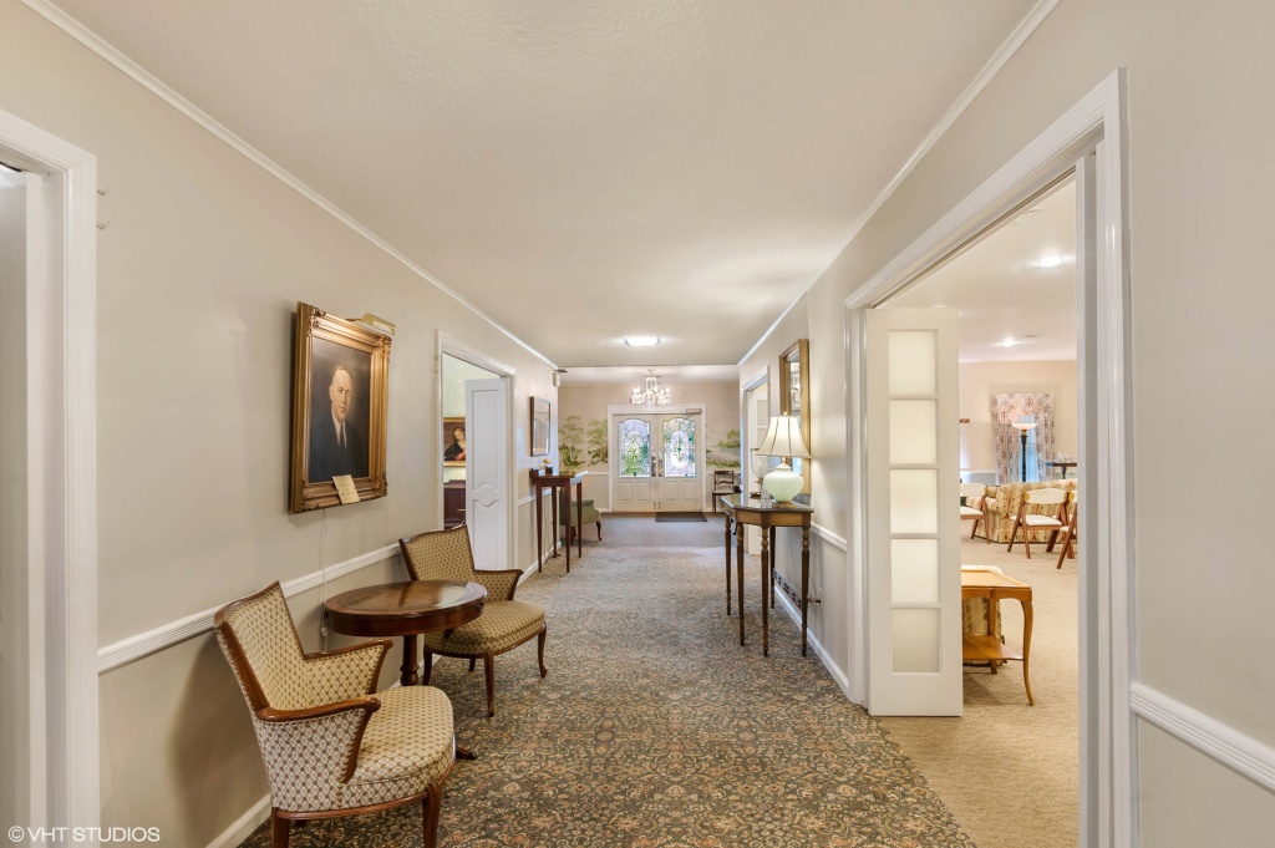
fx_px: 566
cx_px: 638
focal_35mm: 16
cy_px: 424
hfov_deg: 96.8
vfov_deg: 73.7
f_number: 8
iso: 200
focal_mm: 16
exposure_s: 1/1.67
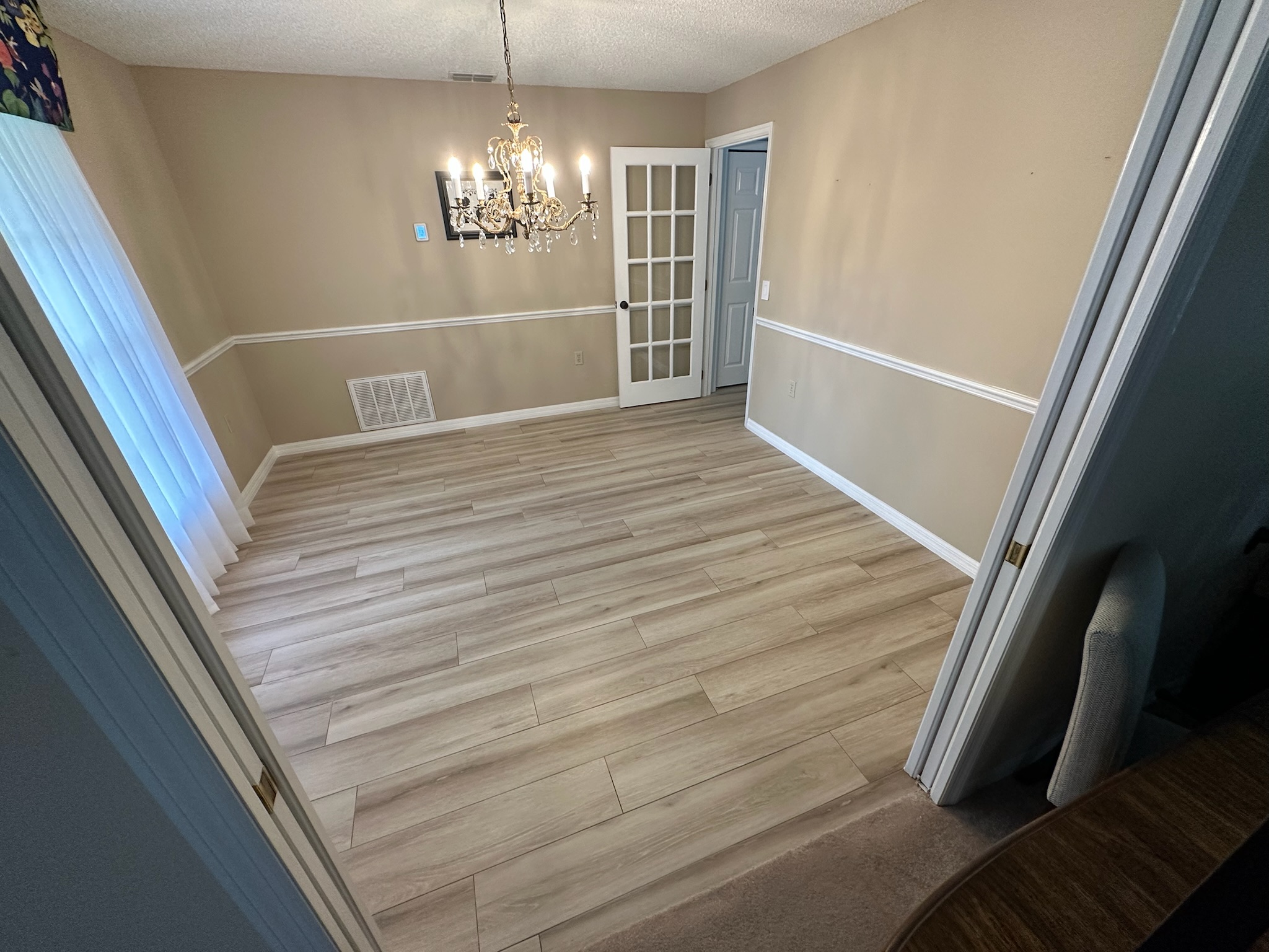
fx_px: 513
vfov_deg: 85.7
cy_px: 476
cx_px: 634
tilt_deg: -27.8
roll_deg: +1.3
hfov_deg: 102.1
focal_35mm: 14
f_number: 2.2
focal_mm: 2.22
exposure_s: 1/60
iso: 160
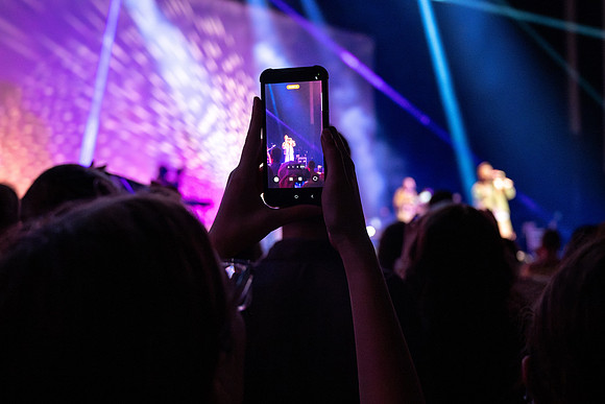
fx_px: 756
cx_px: 302
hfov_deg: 43.6
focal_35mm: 45
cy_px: 202
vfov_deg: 29.9
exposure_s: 1/50
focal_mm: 45
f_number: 4
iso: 5000
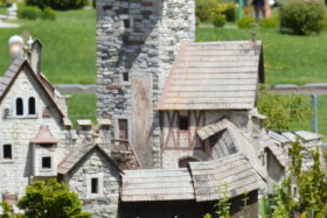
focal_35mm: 252
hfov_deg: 8.1
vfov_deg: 5.4
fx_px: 2290
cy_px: -15
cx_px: 301
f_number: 8
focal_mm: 46
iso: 100
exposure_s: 1/250
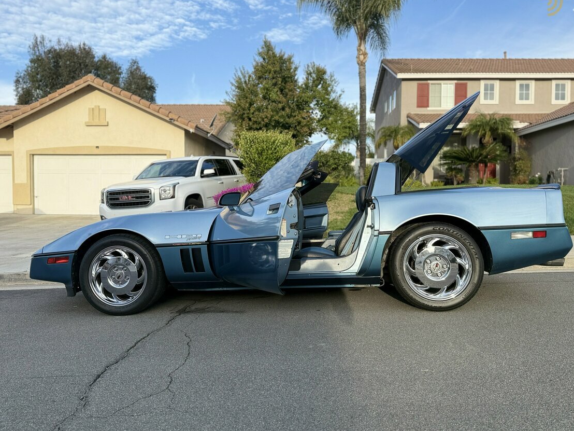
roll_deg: -0.4
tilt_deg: -1.4
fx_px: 431
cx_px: 302
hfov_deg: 67.3
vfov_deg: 53.1
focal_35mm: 26
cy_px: 214
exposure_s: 1/1337
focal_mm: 6.76
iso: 80
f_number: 1.78
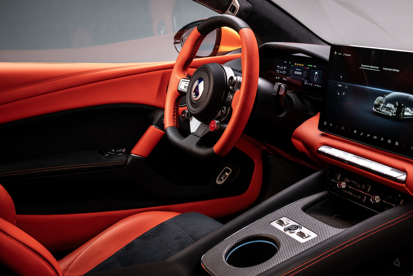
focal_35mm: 48
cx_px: 257
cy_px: 133
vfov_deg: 28.1
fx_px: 551
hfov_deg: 40.8
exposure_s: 1/6
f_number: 9
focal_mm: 38
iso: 320
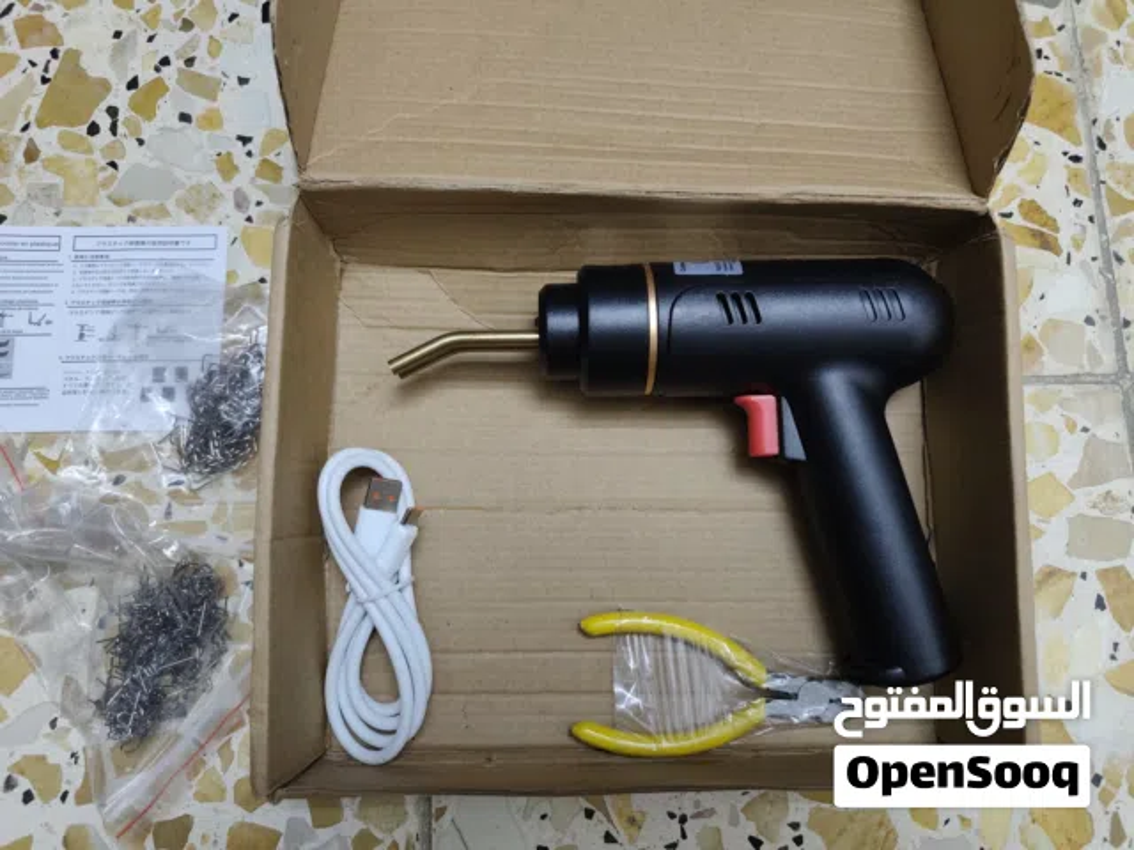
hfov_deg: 73.9
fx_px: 753
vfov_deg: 58.9
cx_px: 567
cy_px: 425
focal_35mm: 23
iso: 640
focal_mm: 6.19
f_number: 1.65
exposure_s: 1/33.3
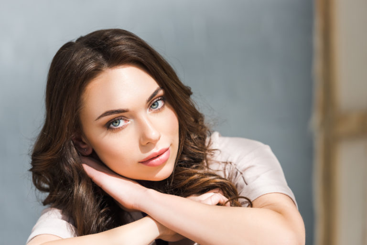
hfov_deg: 12.4
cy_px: 122
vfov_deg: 8.3
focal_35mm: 165
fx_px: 1683
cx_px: 184
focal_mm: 165
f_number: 4
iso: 80
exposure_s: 1/250
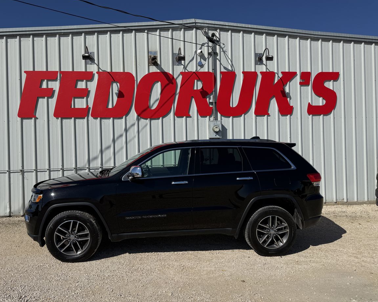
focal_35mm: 26
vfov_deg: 54.9
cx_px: 173
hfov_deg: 65.9
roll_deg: +1.9
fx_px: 291
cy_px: 155
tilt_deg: -0.3
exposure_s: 1/8130
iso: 80
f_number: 1.78
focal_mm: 6.76
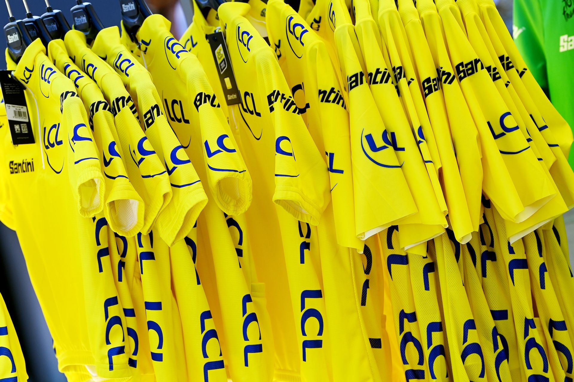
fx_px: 2710
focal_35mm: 170
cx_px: 287
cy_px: 191
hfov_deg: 12.1
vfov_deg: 8.1
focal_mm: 170
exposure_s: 1/800
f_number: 6.3
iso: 320
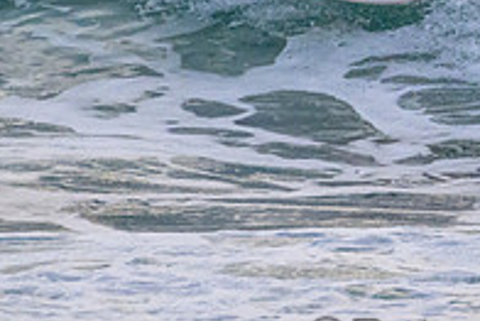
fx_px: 28580
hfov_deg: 1.0
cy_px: -162
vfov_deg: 0.6
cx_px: 488
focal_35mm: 2142
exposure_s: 1/2000
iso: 2800
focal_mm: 600
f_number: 11
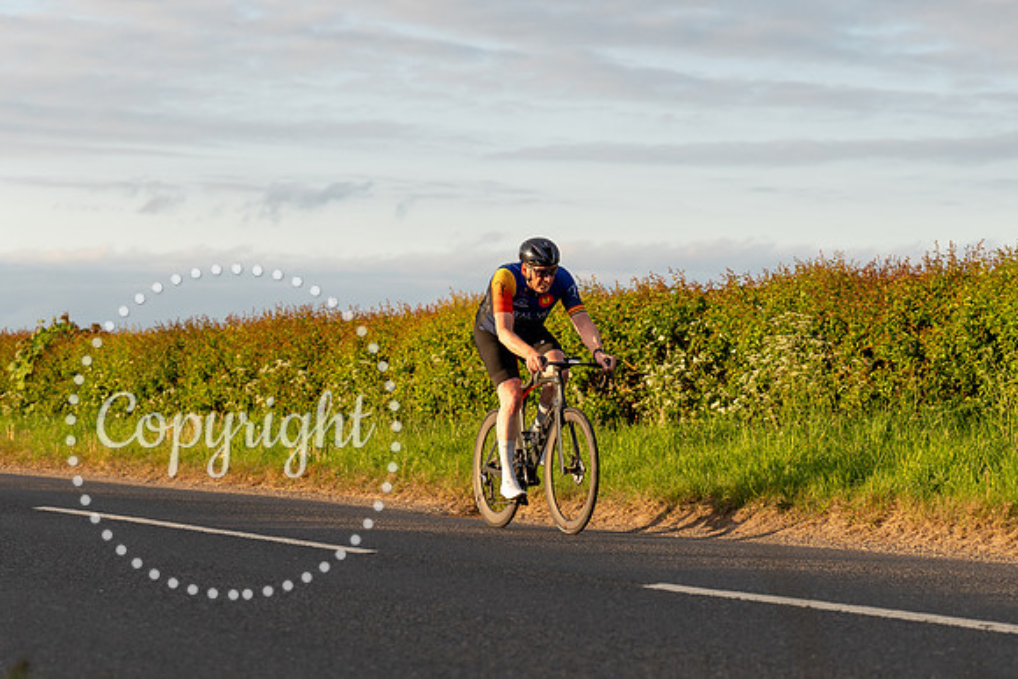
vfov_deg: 13.7
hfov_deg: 20.4
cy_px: 371
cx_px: 546
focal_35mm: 100
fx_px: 2830
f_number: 4
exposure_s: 1/1000
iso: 250
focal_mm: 77
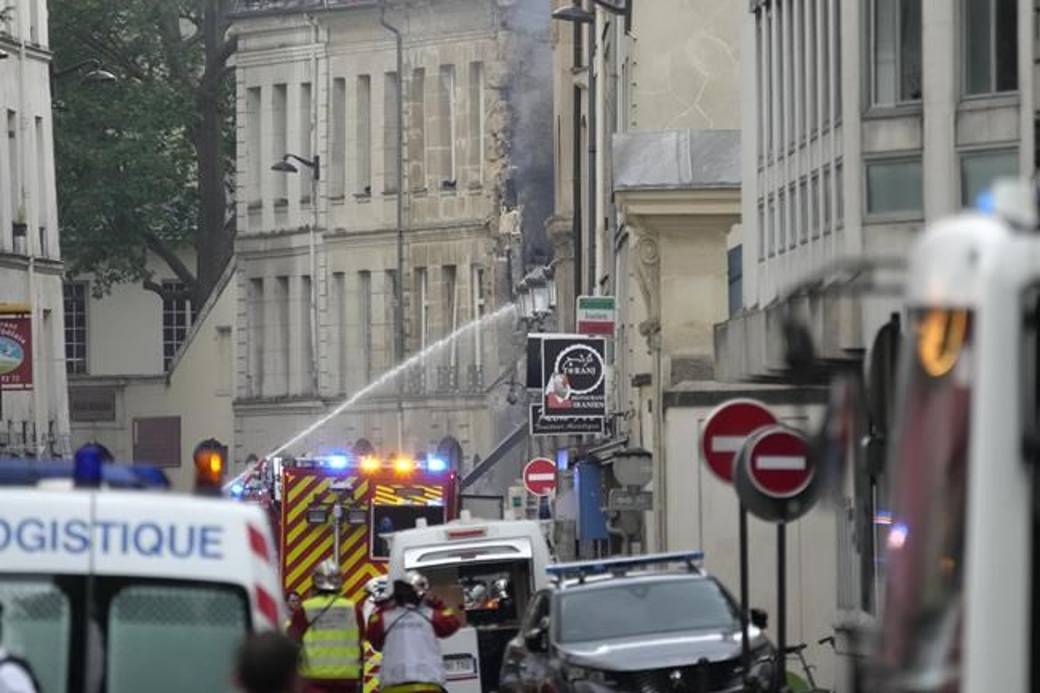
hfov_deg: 3.4
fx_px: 17328
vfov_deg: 2.3
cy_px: 346
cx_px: 520
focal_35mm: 600
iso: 3200
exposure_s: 1/1000
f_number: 6.3
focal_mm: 400
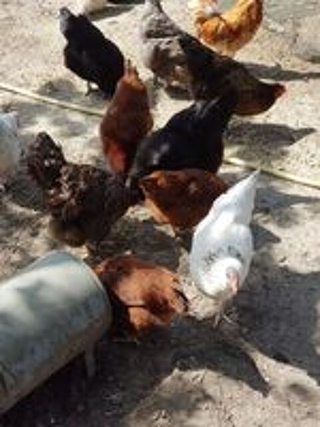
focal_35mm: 52
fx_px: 641
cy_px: 214
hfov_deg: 28.0
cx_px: 160
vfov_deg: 36.8
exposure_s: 1/395
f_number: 2.4
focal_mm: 6
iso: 25
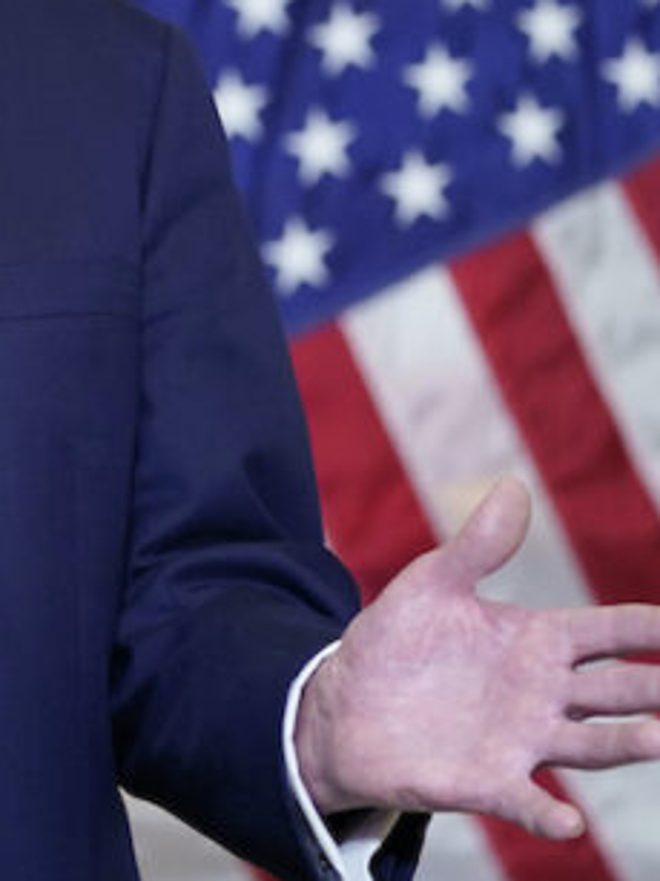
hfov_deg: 4.0
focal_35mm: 369
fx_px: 9387
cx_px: -118
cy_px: 142
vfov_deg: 5.4
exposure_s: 1/320
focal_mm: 115
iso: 2000
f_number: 2.8
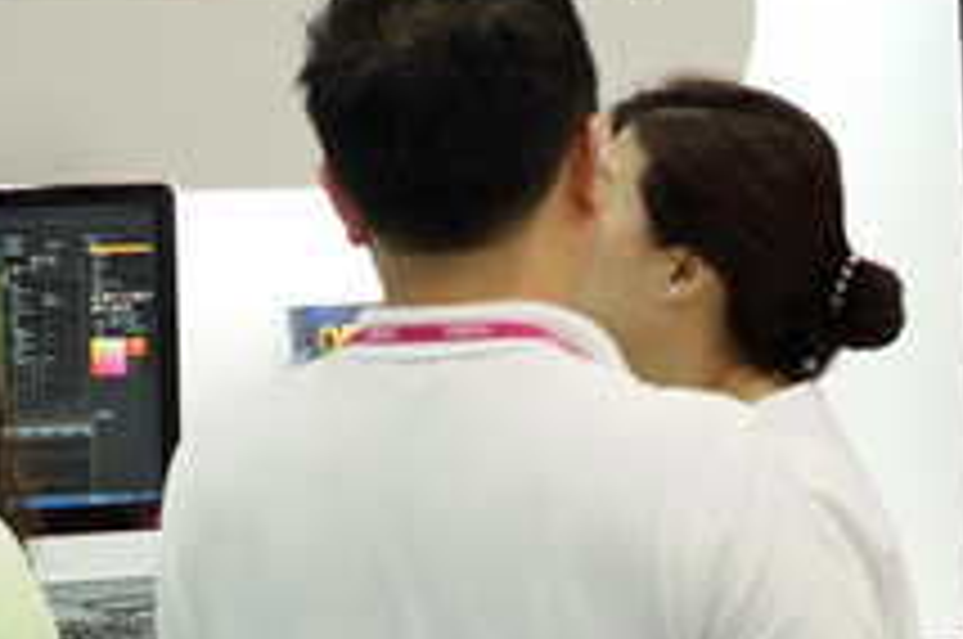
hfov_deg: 16.6
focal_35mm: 118
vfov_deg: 11.3
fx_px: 3152
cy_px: -140
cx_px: -216
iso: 800
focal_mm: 28
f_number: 2.8
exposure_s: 1/80
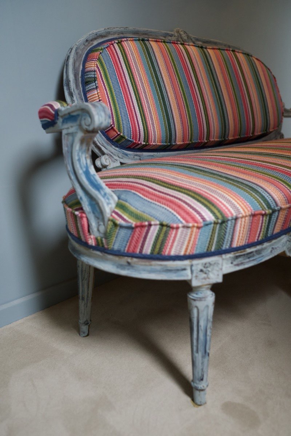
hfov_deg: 37.9
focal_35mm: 35
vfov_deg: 54.4
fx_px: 424
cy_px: 218
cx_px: 146
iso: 2000
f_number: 2.8
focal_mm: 35
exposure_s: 1/320
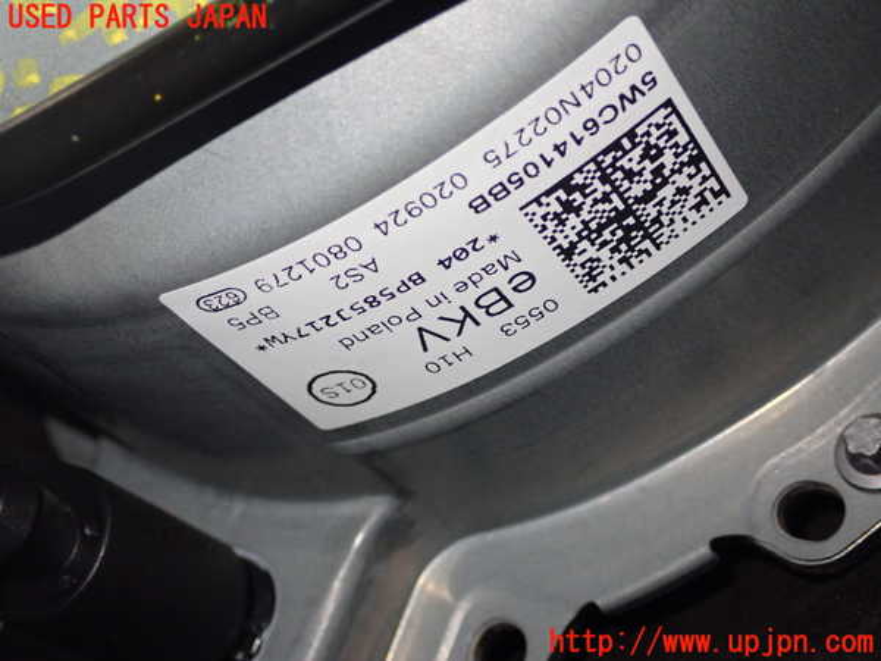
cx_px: 440
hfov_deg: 35.5
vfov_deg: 27.0
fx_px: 1374
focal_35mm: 54
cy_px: 330
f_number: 3.3
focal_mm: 9.65
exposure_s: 1/50
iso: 500
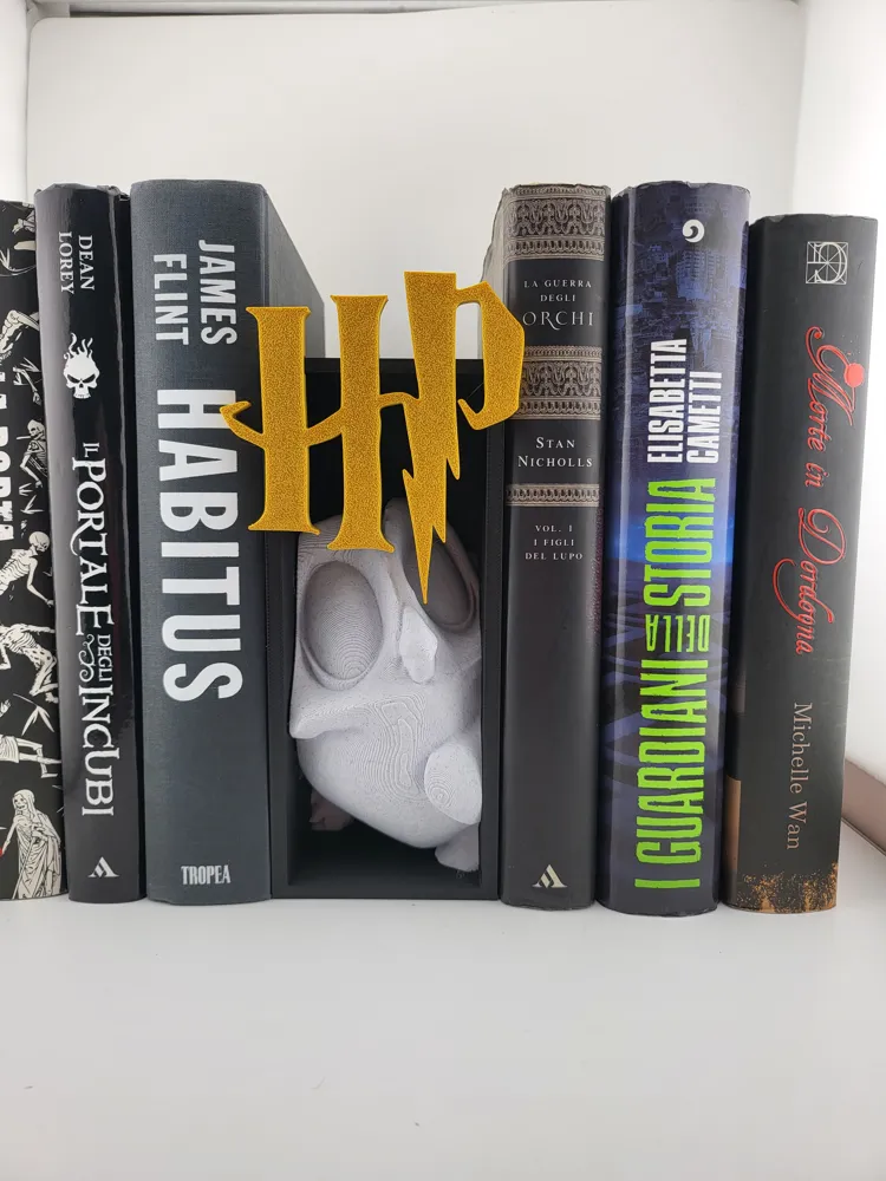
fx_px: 819
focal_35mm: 24
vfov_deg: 71.6
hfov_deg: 56.8
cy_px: 590
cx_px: 443
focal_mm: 5
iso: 40
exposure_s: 1/450
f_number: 1.8
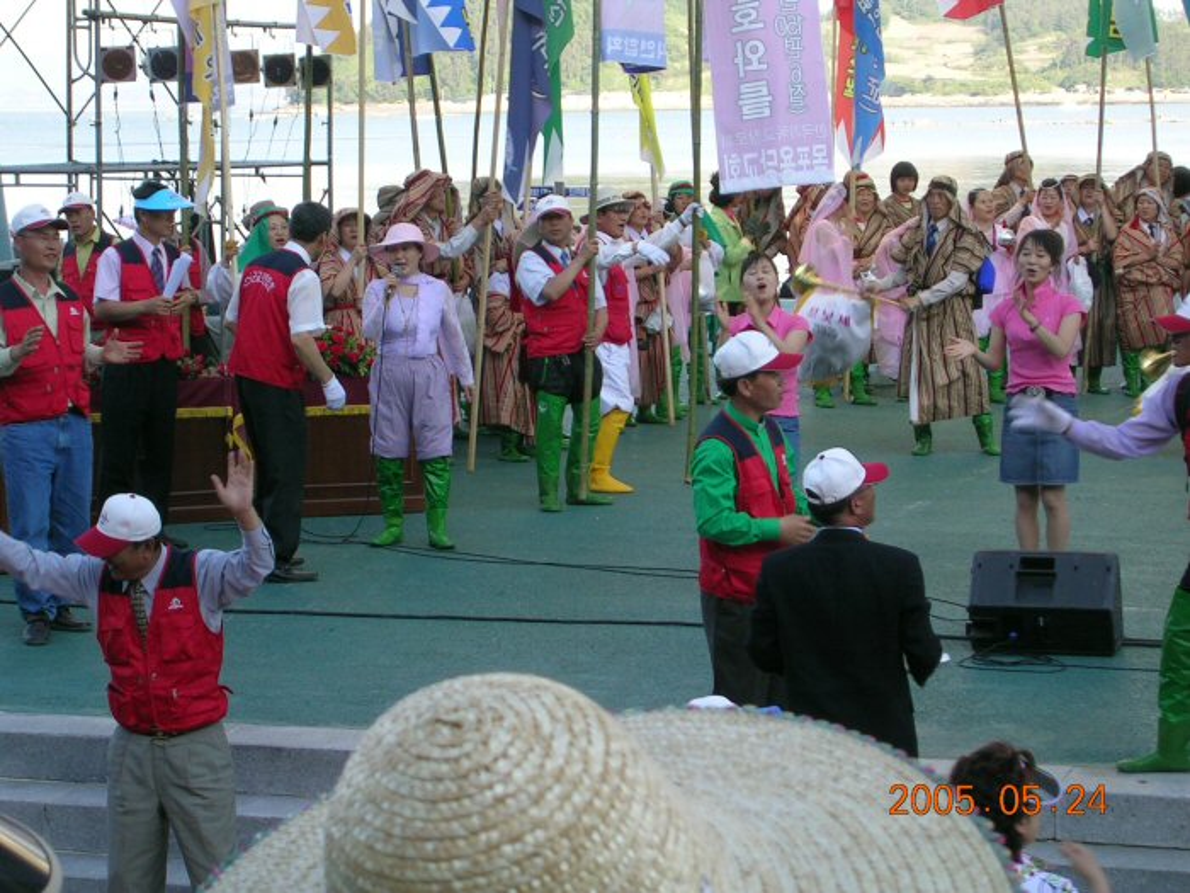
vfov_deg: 14.1
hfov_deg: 18.7
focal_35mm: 105
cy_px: 446
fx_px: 3610
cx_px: 595
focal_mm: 16.2
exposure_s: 1/92.8
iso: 50
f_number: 4.9
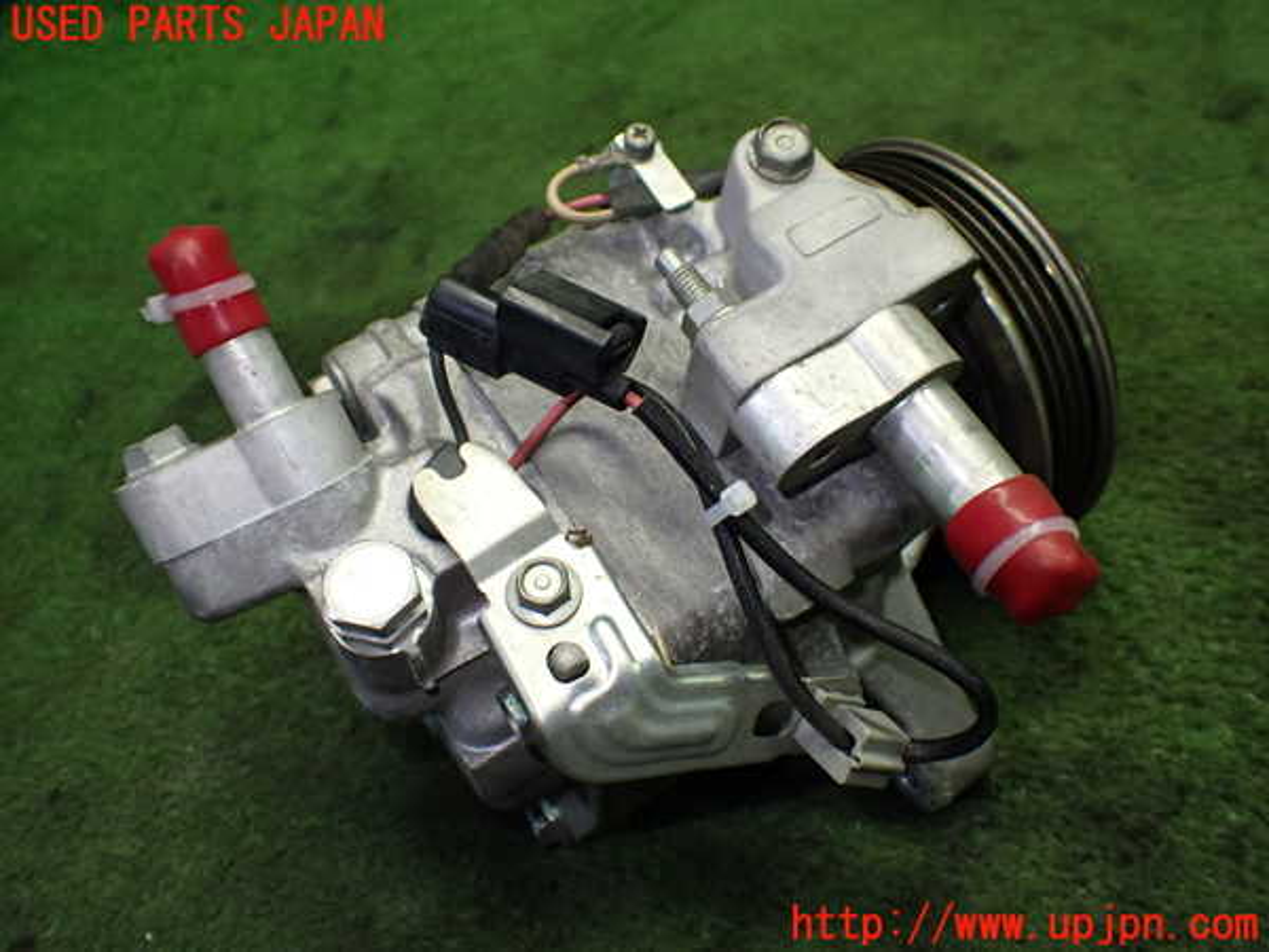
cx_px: 634
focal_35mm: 30
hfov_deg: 60.0
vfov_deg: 46.8
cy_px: 476
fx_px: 1100
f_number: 2.3
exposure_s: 1/125
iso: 320
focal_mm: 5.4
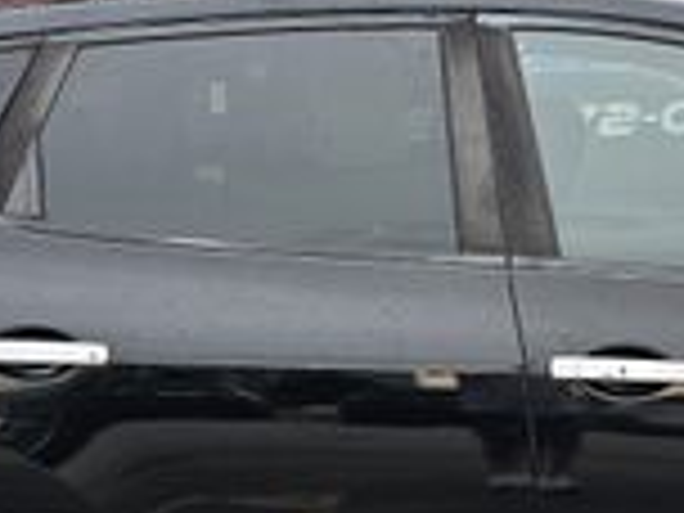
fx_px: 1917
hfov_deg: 19.8
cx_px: 626
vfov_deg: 15.2
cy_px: 400
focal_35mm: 97
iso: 40
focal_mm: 6.3
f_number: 1.7
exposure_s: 1/180
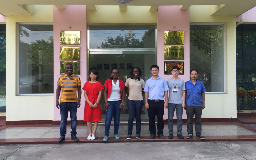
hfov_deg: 61.2
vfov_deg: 40.6
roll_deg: -1.7
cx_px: 128
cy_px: 77
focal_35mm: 31
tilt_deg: +0.9
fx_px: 216
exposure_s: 1/269
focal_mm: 4.15
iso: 32
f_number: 2.2
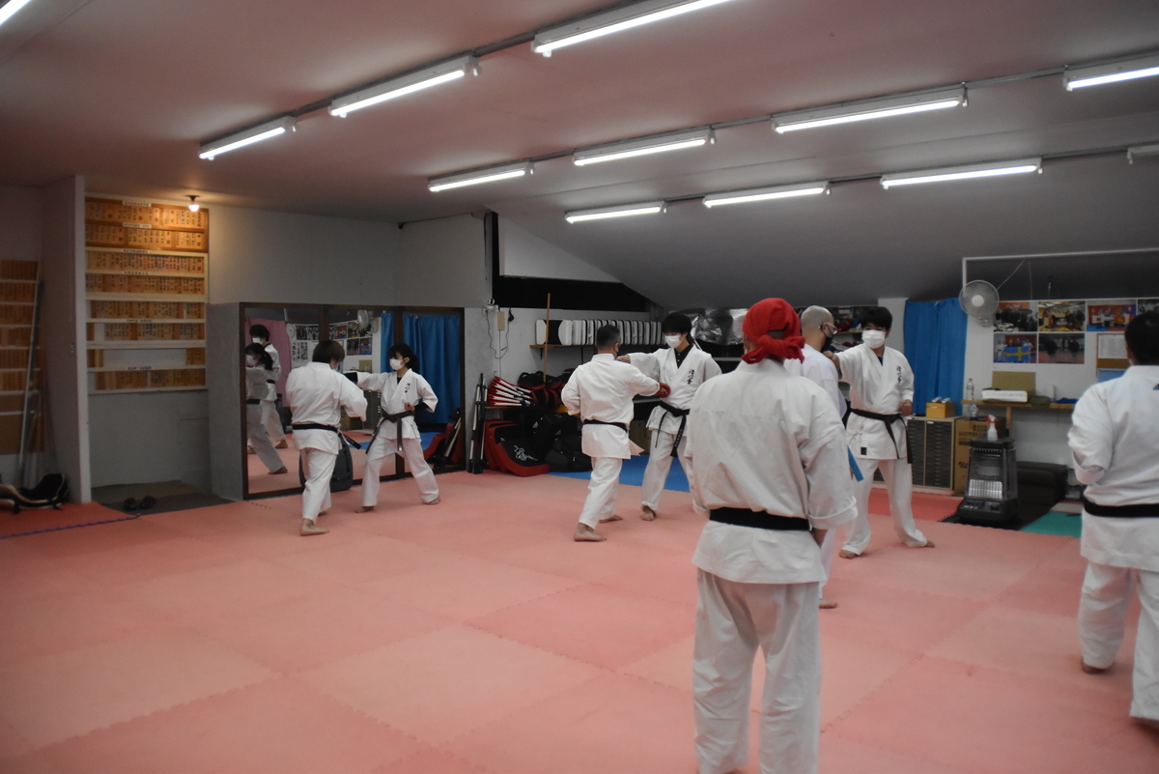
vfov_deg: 48.0
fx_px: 870
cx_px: 580
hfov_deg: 67.4
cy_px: 387
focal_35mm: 27
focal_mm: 18
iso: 2500
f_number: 3.5
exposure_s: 1/500
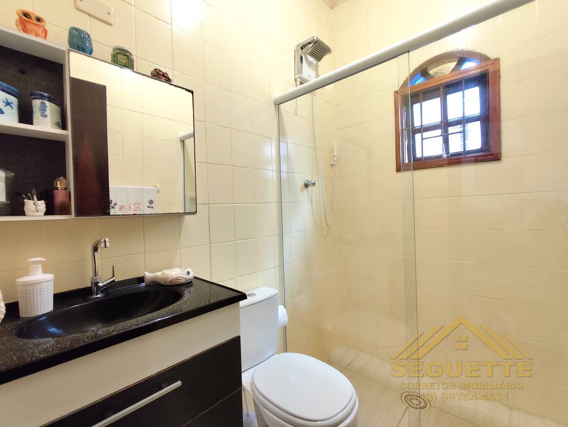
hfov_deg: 94.5
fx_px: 263
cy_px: 214
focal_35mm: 16
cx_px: 284
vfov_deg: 78.2
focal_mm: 1.65
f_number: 2.2
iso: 400
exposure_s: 1/40
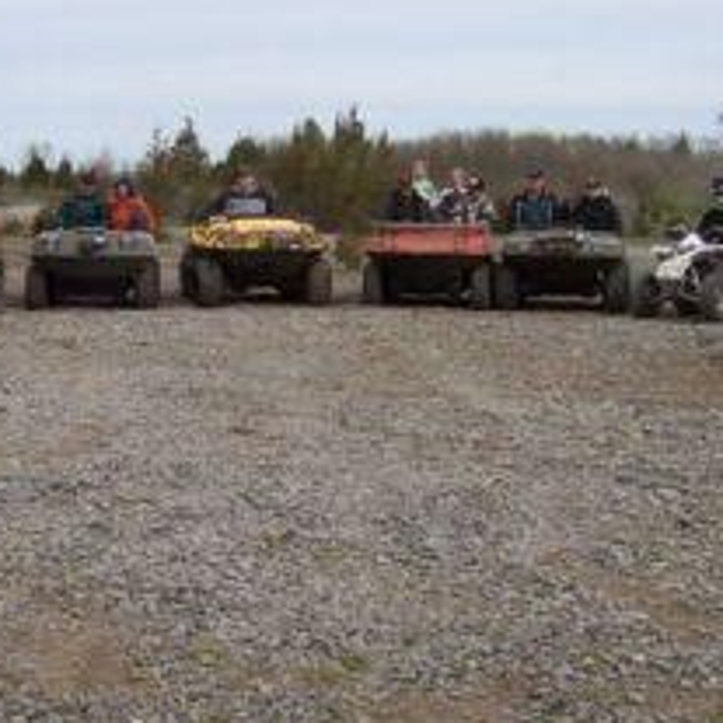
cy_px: 293
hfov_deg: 24.5
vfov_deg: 25.0
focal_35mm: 69
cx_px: 119
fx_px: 1630
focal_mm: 6
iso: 80
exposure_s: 1/510
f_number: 4.8
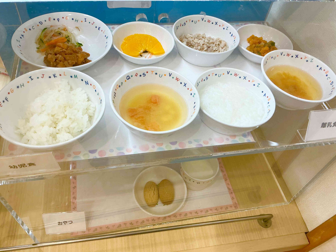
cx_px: 168
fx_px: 281
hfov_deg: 61.7
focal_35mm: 29
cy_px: 126
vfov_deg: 48.2
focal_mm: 3
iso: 40
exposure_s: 1/60
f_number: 1.8
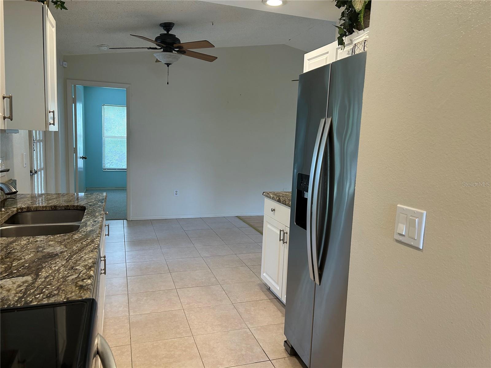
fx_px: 369
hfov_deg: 67.3
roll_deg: -1.2
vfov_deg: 53.1
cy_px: 184
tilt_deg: -8.1
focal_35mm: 26
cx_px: 246
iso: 125
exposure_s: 1/120
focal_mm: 5.7
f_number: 1.5
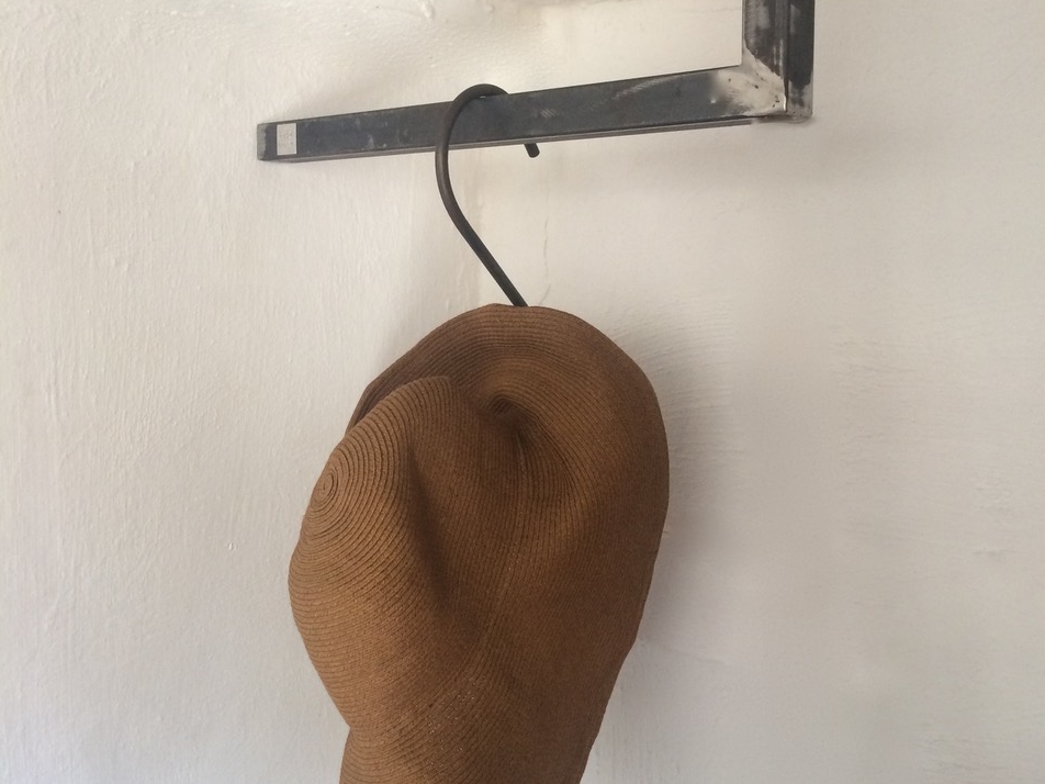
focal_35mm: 39
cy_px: 355
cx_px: 522
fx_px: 1177
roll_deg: -1.3
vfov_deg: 36.8
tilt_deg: -8.1
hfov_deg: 47.9
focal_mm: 4.15
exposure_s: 1/30
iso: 125
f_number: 2.2
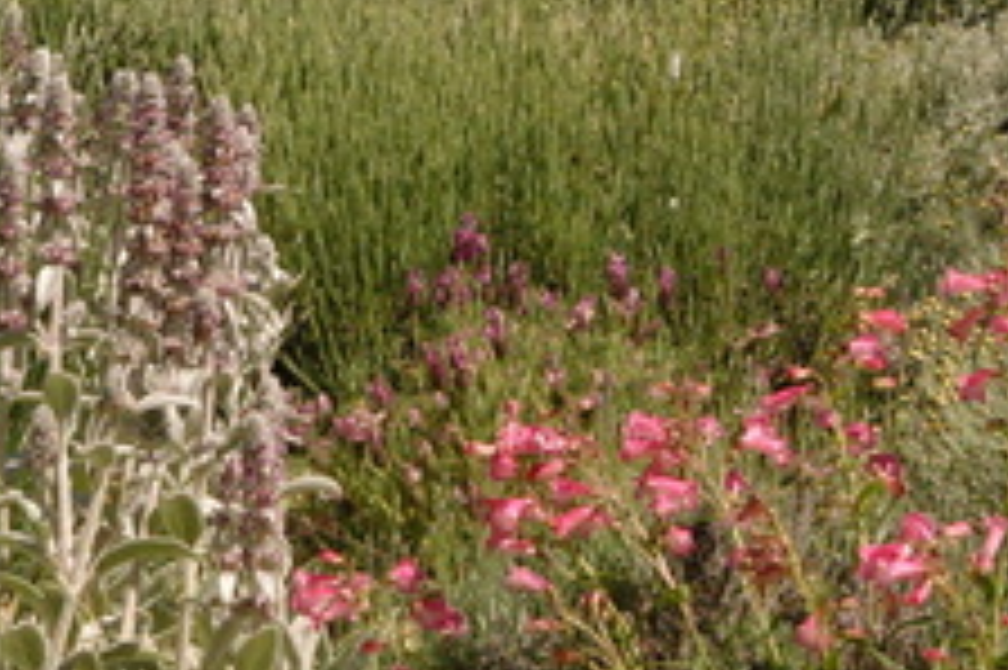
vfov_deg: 7.9
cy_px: 56
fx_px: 4868
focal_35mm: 174
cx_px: 634
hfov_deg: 11.8
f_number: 14
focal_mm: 52
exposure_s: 1/800
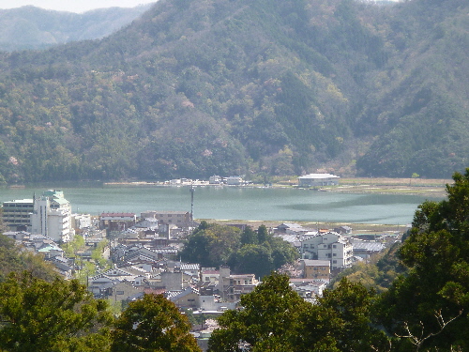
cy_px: 176
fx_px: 2114
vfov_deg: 9.5
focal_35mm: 156
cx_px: 234
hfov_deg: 12.7
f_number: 5.9
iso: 100
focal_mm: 21.5
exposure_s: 1/160
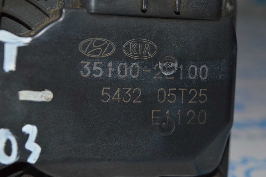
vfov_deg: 16.5
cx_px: 133
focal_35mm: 82
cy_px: 88
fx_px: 609
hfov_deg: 24.6
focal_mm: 55
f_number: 8
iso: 100
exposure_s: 1/60
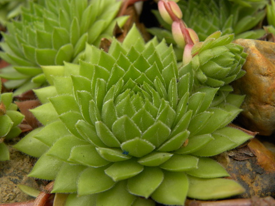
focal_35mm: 46
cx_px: 138
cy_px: 103
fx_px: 365
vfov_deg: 31.5
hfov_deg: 41.2
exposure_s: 1/100
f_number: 3.5
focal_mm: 8.2
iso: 200
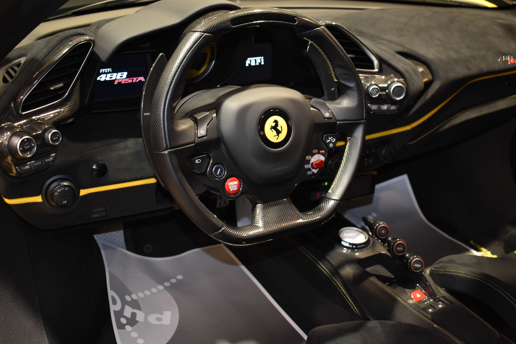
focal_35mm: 41
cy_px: 180
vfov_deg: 32.6
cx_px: 272
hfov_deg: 47.4
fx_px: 588
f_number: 4
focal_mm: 24
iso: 1100
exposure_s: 1/60
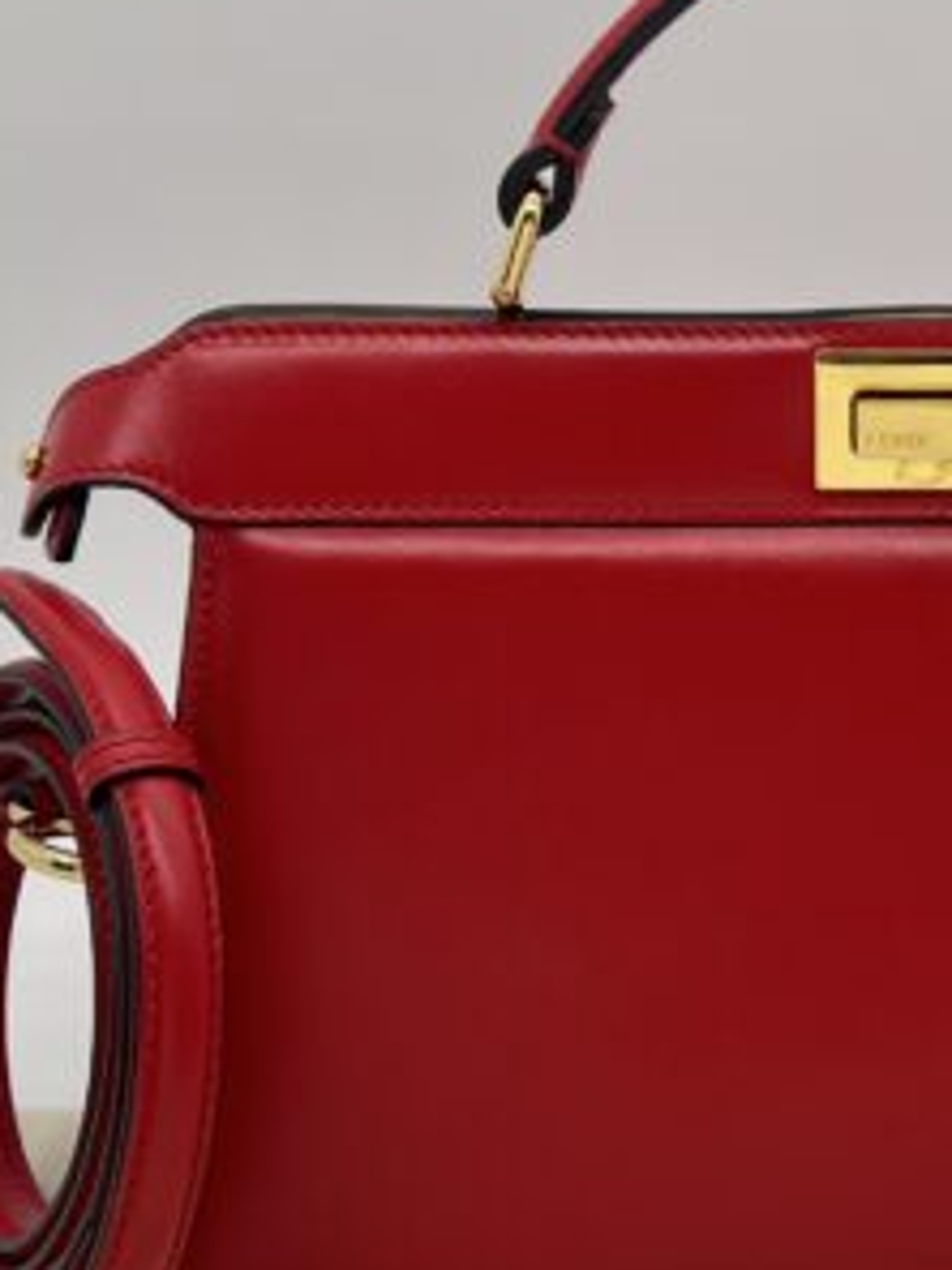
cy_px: 699
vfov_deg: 21.8
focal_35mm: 90
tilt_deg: -18.6
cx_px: 918
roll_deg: -0.5
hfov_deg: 16.1
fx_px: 3300
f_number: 1.5
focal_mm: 5.7
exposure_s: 1/177
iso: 40
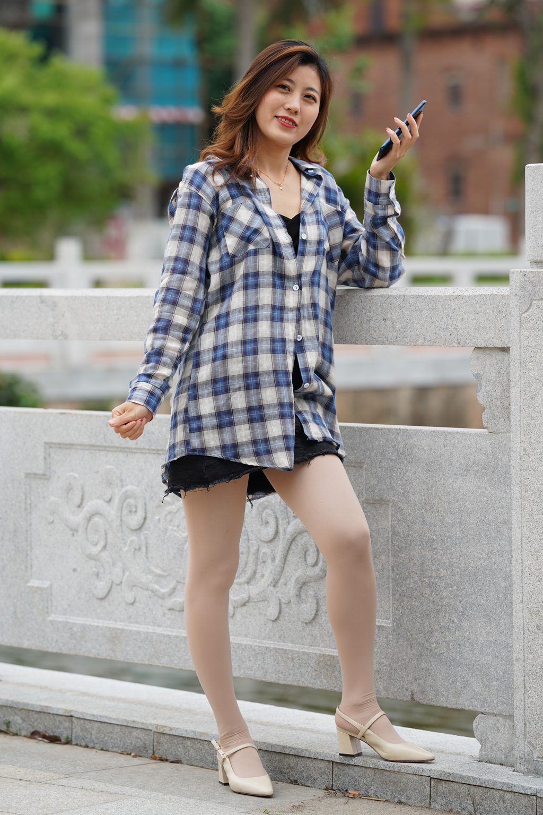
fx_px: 3053
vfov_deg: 15.2
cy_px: 408
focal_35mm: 135
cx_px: 272
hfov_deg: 10.2
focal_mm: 135
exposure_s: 1/400
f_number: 3.5
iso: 200
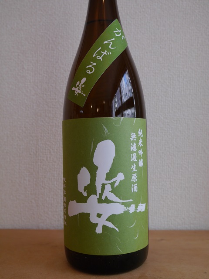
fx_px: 306
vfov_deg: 49.0
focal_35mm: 38
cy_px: 140
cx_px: 104
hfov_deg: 37.7
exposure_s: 1/60
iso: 320
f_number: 4.1
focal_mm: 19
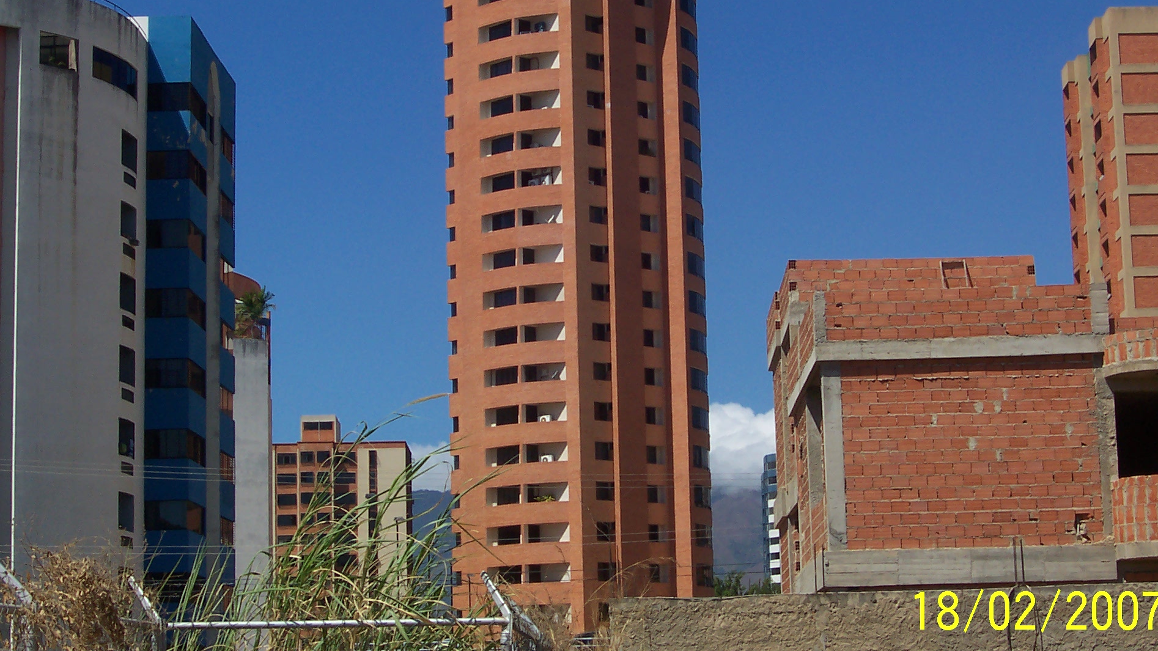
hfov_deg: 25.6
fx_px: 2548
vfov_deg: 14.6
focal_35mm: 83
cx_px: 611
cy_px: 262
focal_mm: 10.8
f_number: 6.7
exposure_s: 1/500
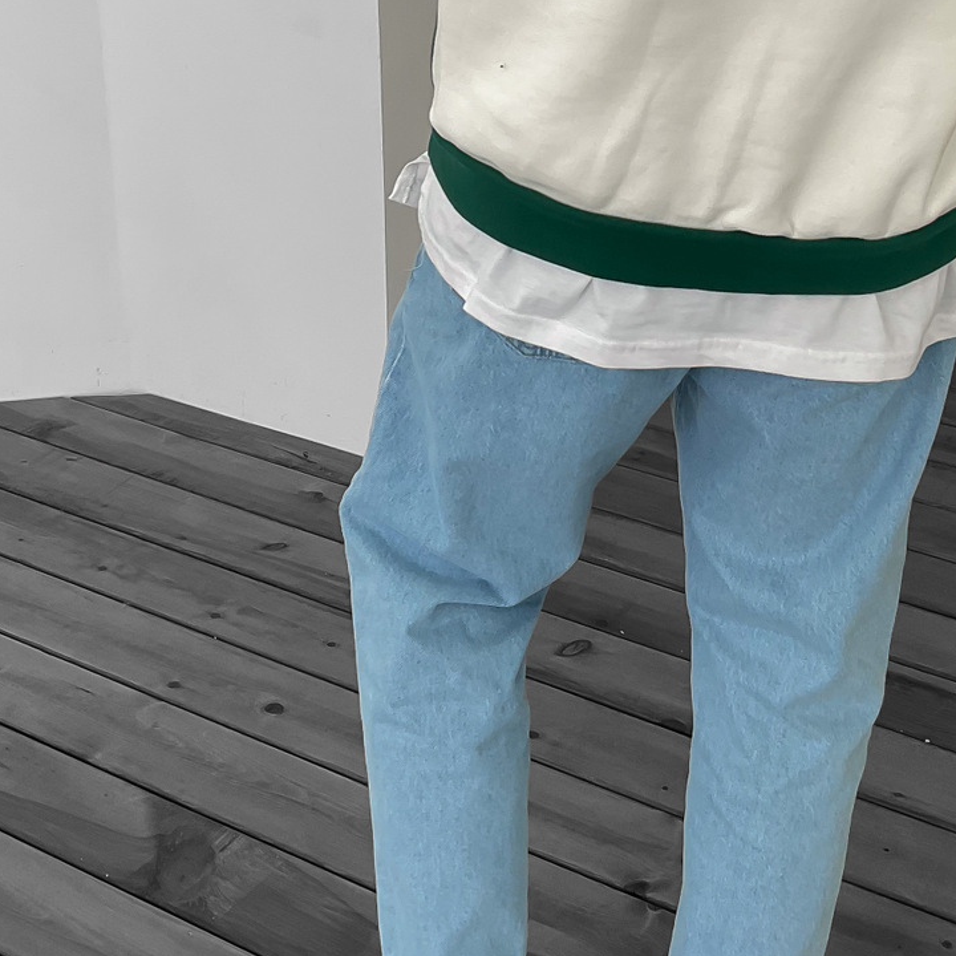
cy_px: 100
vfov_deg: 28.9
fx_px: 1781
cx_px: 619
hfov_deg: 29.9
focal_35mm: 57
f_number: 1.8
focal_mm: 3
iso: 25
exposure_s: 1/120
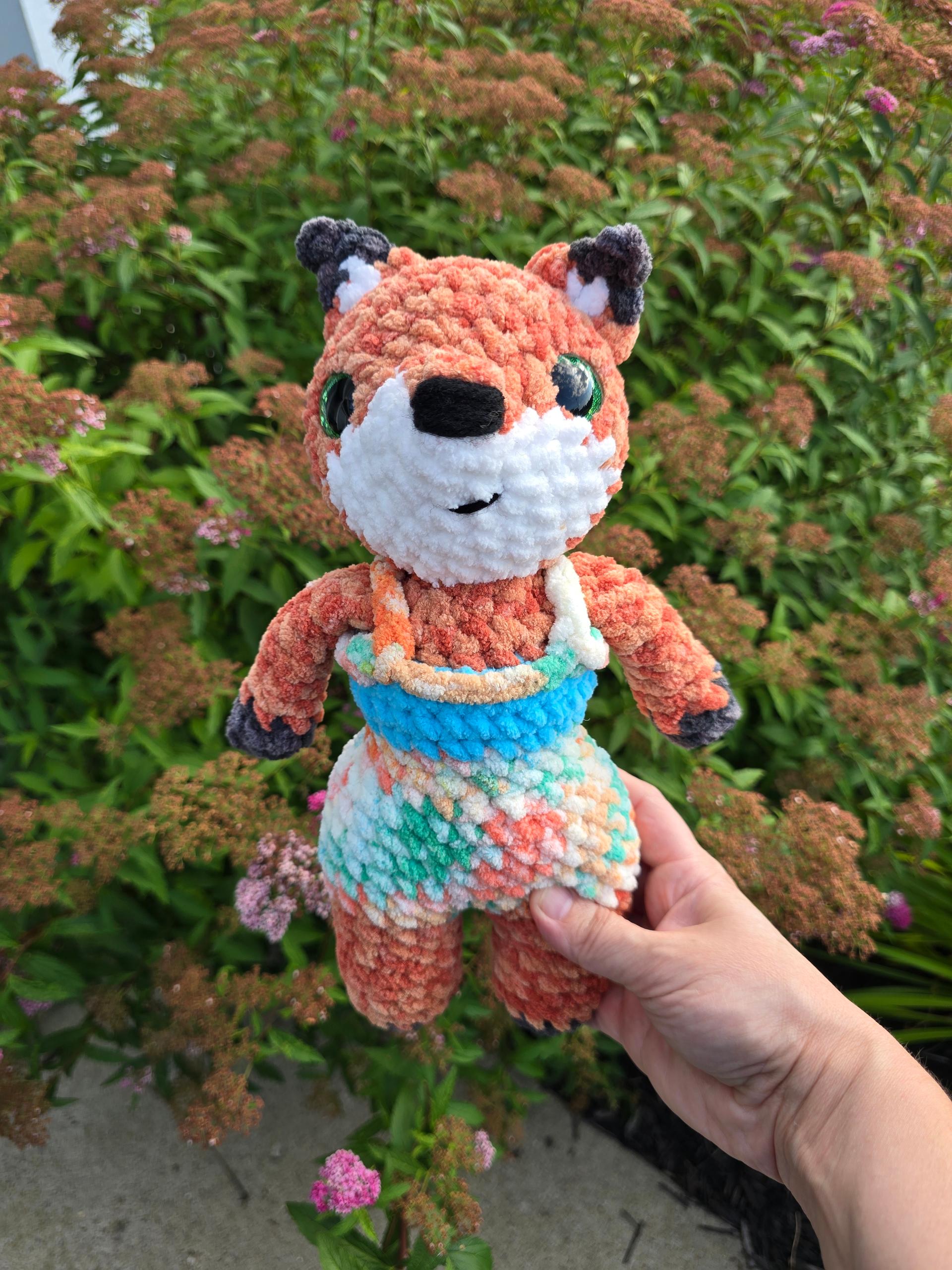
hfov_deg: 58.9
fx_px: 843
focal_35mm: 23
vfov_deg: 73.9
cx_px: 476
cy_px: 635
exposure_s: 1/180
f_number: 1.7
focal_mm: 6.3
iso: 20
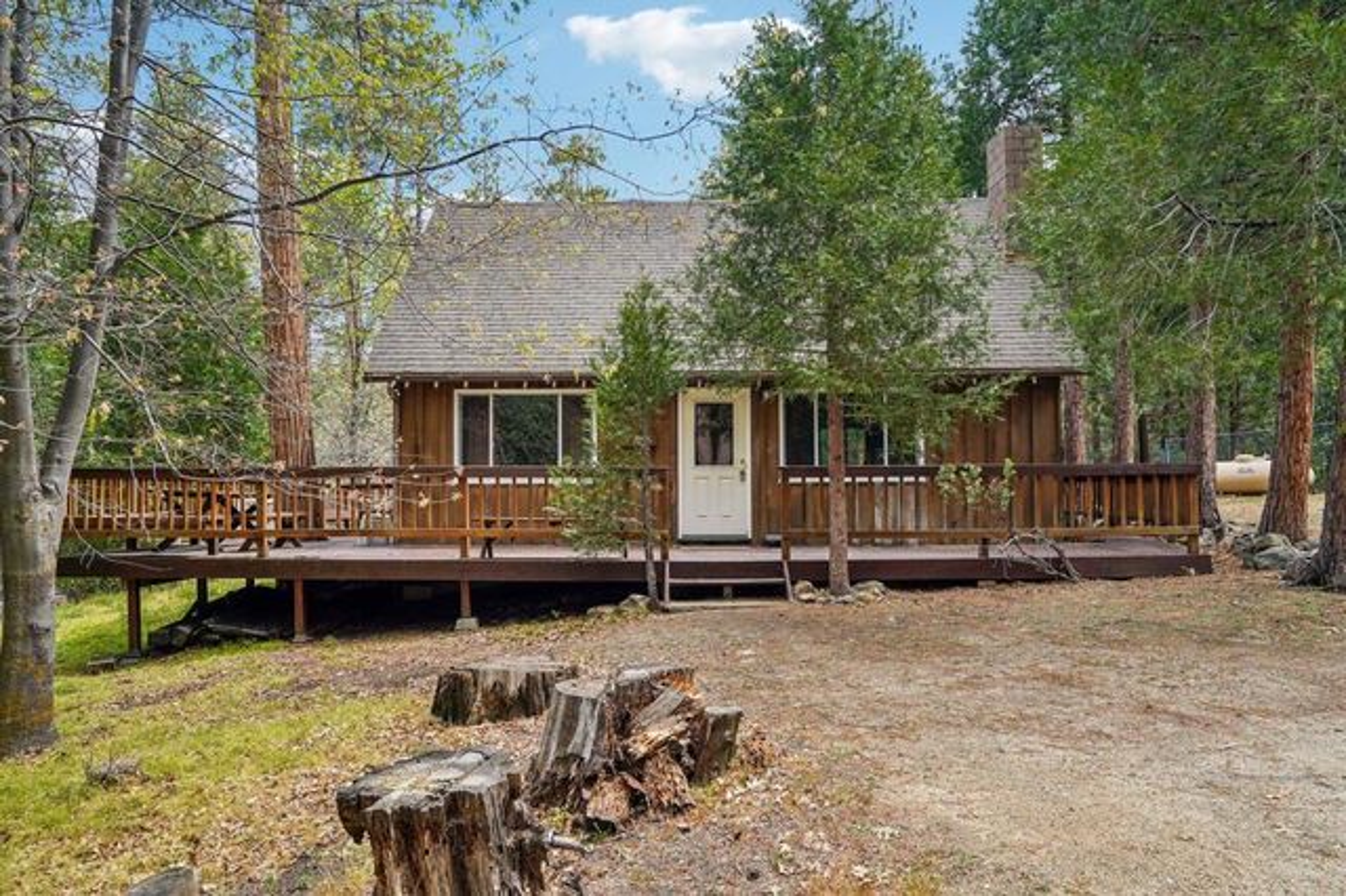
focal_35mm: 22
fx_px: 822
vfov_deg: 57.2
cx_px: 673
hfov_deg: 78.6
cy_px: 448
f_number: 8
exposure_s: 1/40
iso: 100
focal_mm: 22
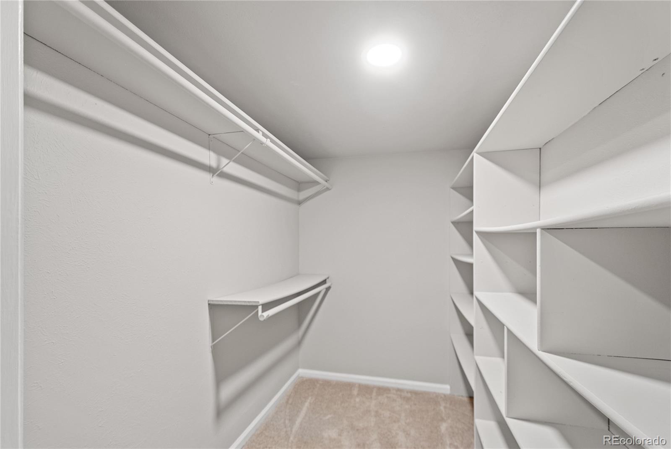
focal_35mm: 15
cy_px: 224
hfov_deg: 100.3
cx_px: 336
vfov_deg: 77.4
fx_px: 280
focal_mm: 10
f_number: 3.5
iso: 200
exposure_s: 1/3
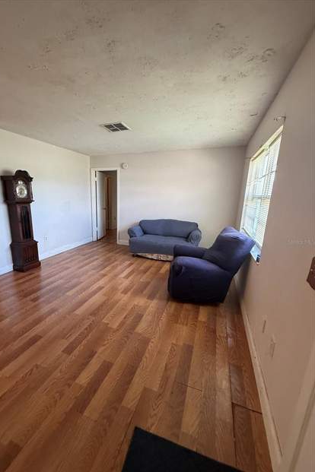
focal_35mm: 15
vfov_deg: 100.4
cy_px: 242
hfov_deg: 76.8
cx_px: 134
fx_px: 197
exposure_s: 1/60
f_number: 2.2
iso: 250
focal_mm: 2.22
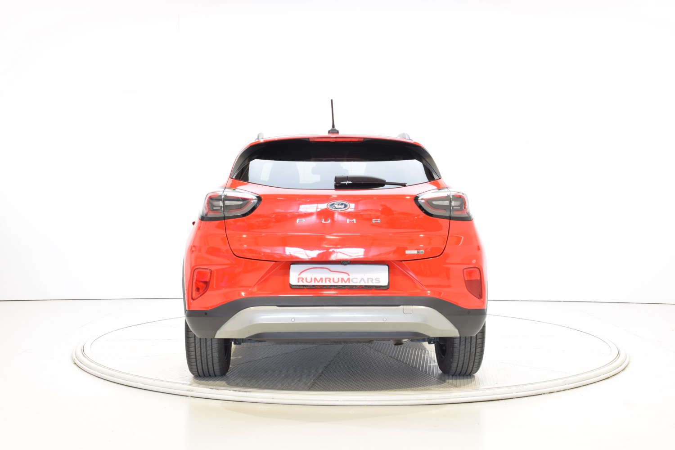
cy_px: 225
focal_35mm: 44
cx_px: 338
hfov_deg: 45.0
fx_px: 816
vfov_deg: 30.8
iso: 100
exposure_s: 1
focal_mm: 29
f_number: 14
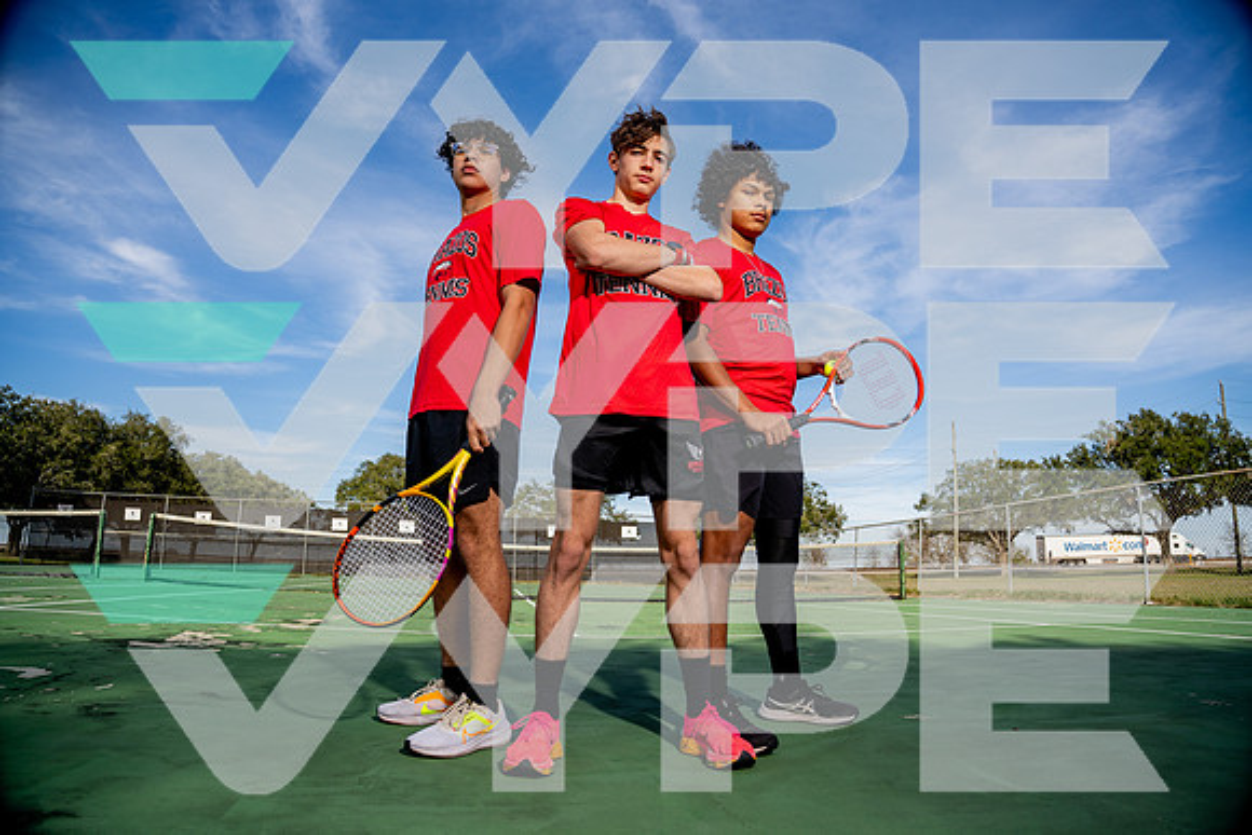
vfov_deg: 62.0
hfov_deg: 84.0
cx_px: 626
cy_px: 418
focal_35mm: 20
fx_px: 696
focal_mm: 20
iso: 100
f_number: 4
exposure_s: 1/1250
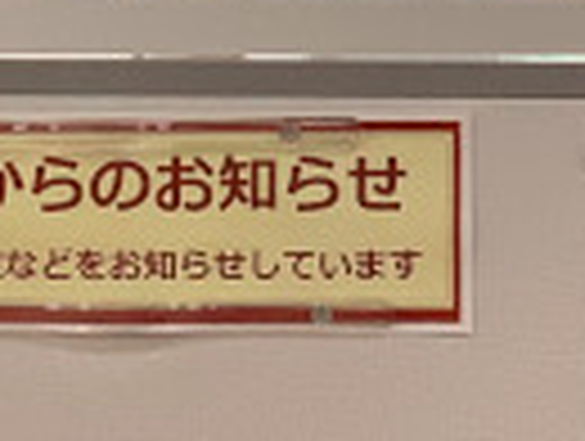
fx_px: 4334
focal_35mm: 256
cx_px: -144
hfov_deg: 7.6
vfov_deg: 5.7
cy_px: 729
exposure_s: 1/122
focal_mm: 6
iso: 80
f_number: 2.4
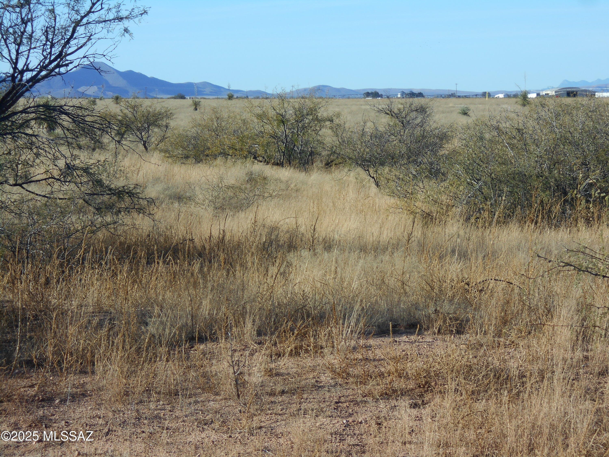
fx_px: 2287
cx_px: 304
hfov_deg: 15.2
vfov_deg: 11.4
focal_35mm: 130
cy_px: 228
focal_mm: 23
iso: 80
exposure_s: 1/250
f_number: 6.5
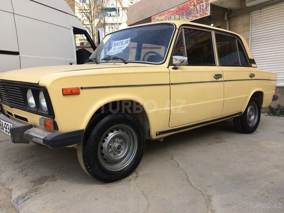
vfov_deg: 48.2
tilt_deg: -5.1
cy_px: 106
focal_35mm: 29
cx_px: 142
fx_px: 238
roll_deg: +0.1
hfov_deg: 61.7
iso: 32
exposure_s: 1/519
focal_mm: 4.15
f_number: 2.2
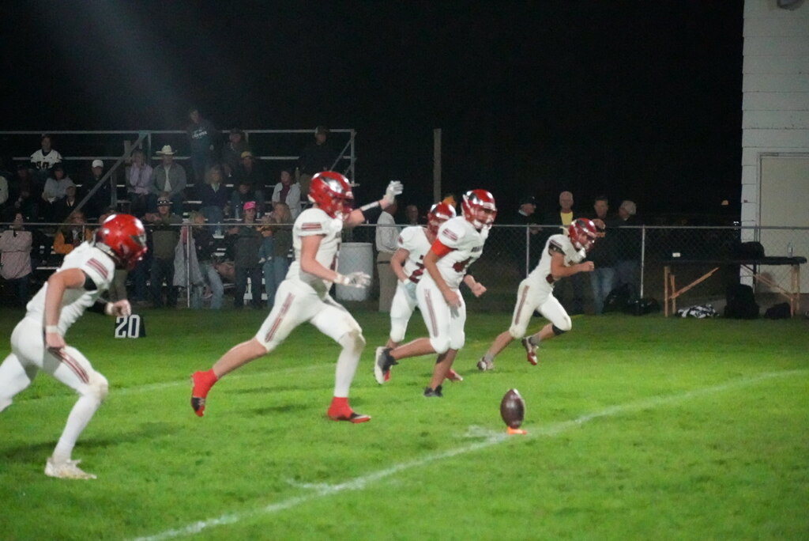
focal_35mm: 170
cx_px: 404
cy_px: 270
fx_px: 3811
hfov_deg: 12.1
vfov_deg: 8.1
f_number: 5.6
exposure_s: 1/800
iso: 32000
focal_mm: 113
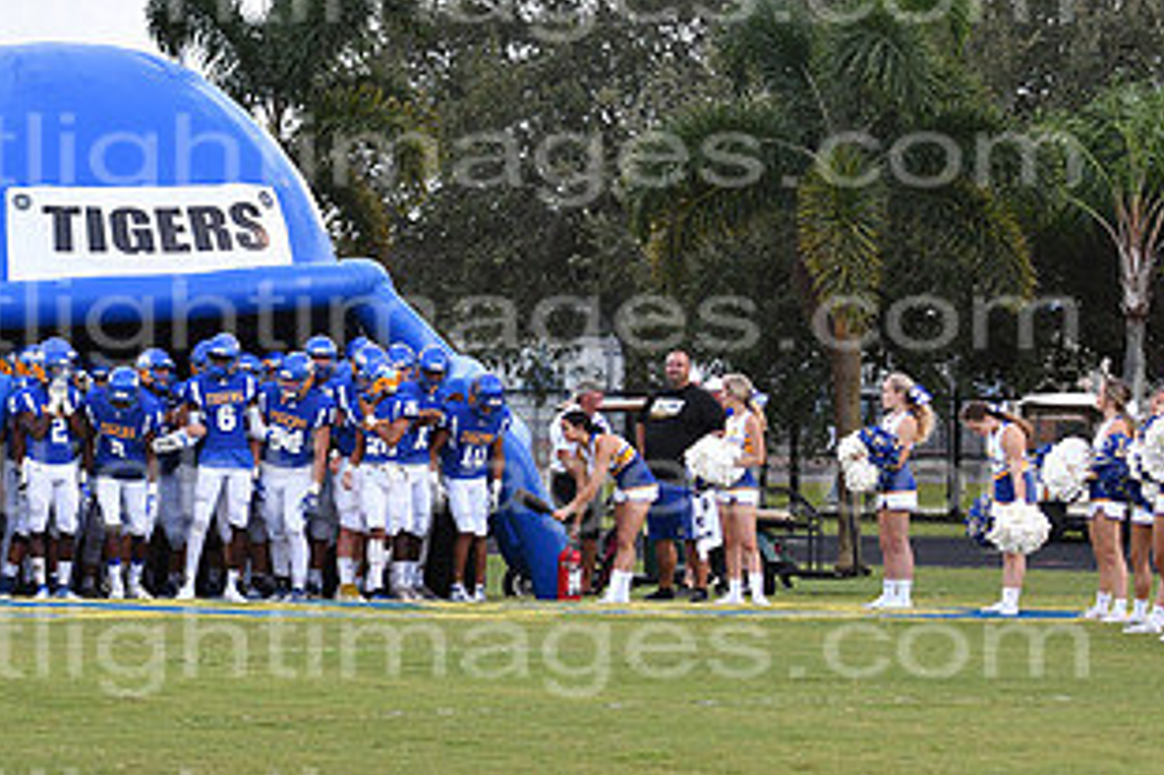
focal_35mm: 196
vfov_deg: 7.0
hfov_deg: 10.5
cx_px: 240
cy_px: 241
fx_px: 6334
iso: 800
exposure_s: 1/1000
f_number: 3.2
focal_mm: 70
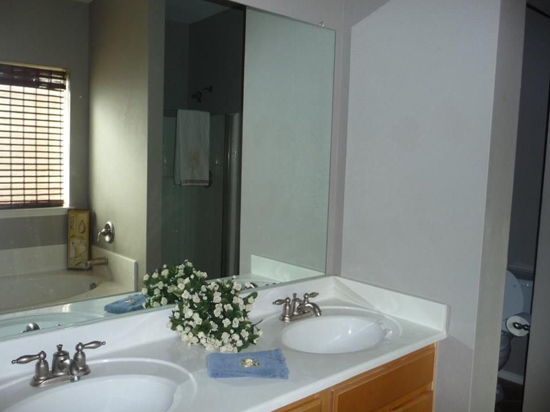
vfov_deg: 46.8
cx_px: 266
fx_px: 477
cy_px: 207
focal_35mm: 30
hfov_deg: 60.0
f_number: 3.3
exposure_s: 1/30
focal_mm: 4.7
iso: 100
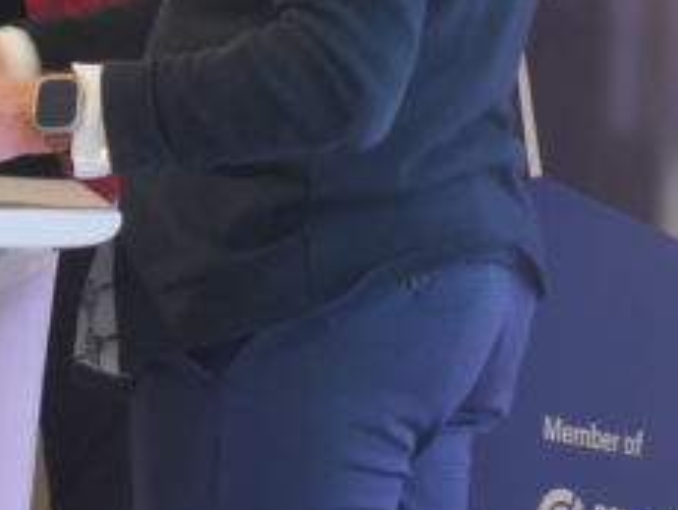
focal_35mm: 311
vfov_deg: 4.8
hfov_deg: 6.4
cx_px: 112
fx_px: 6098
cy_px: -153
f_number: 3.5
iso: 200
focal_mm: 35
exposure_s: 1/25
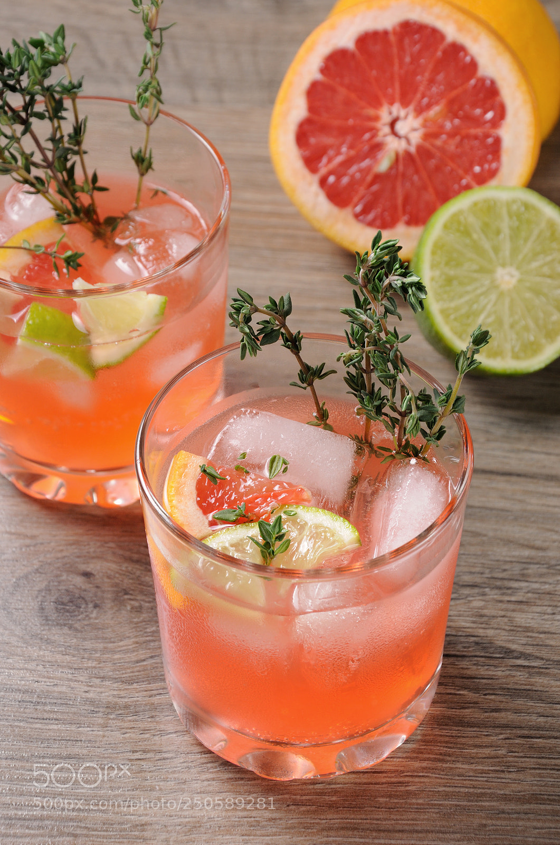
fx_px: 2459
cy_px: 422
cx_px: 280
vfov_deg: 19.5
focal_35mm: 105
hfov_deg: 13.0
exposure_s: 1/125
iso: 200
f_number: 11
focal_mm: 70
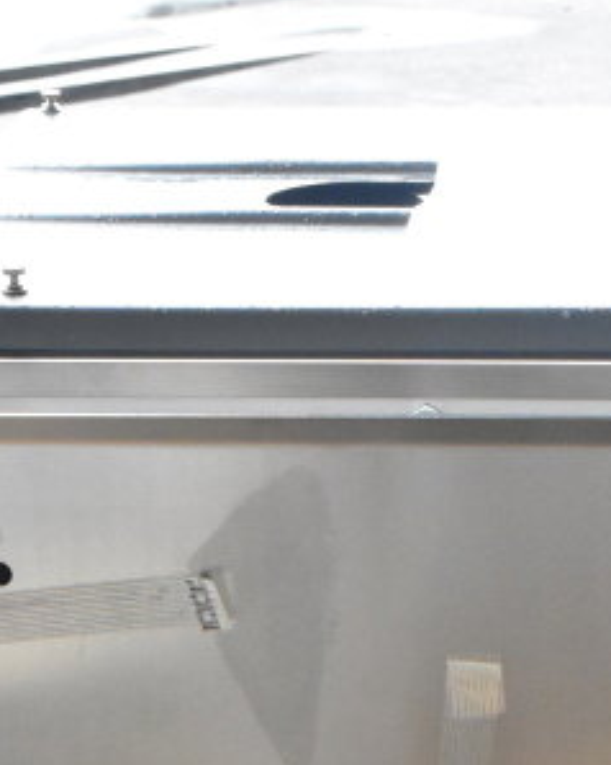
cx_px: 406
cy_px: 1085
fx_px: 2738
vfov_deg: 15.0
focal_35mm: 121
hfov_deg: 12.7
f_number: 10
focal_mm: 28
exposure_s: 1/400
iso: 6400
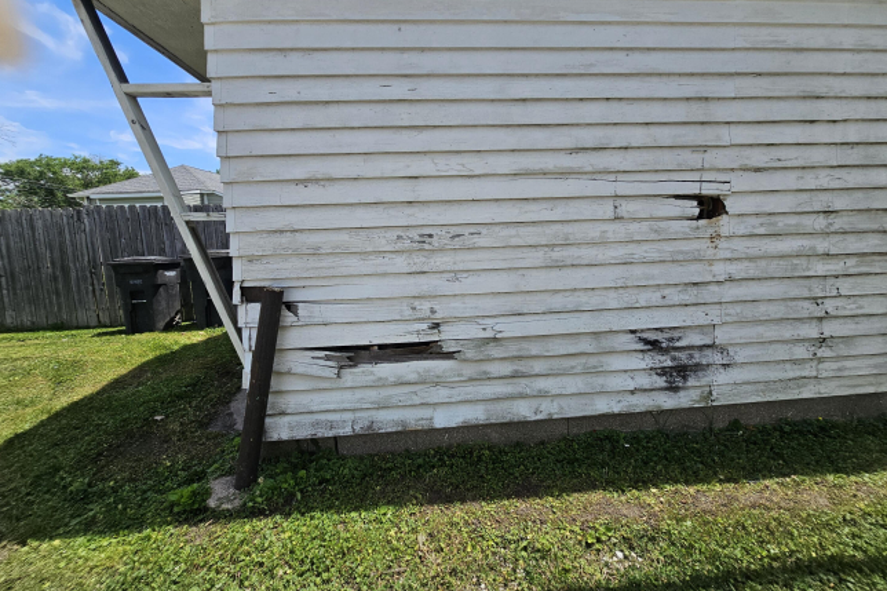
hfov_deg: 104.3
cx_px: 451
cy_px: 277
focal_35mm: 14
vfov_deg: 81.1
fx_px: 345
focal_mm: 2.2
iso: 50
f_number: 2.2
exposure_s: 1/1542
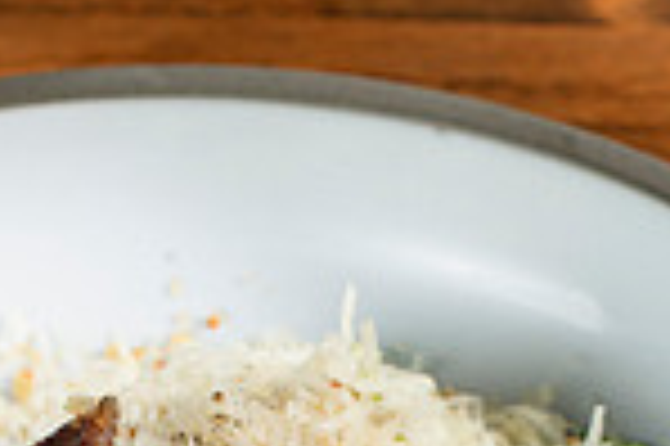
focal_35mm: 201
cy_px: 818
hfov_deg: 10.2
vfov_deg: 6.7
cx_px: 183
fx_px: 3737
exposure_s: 1/200
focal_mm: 50
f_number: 6.3
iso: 250
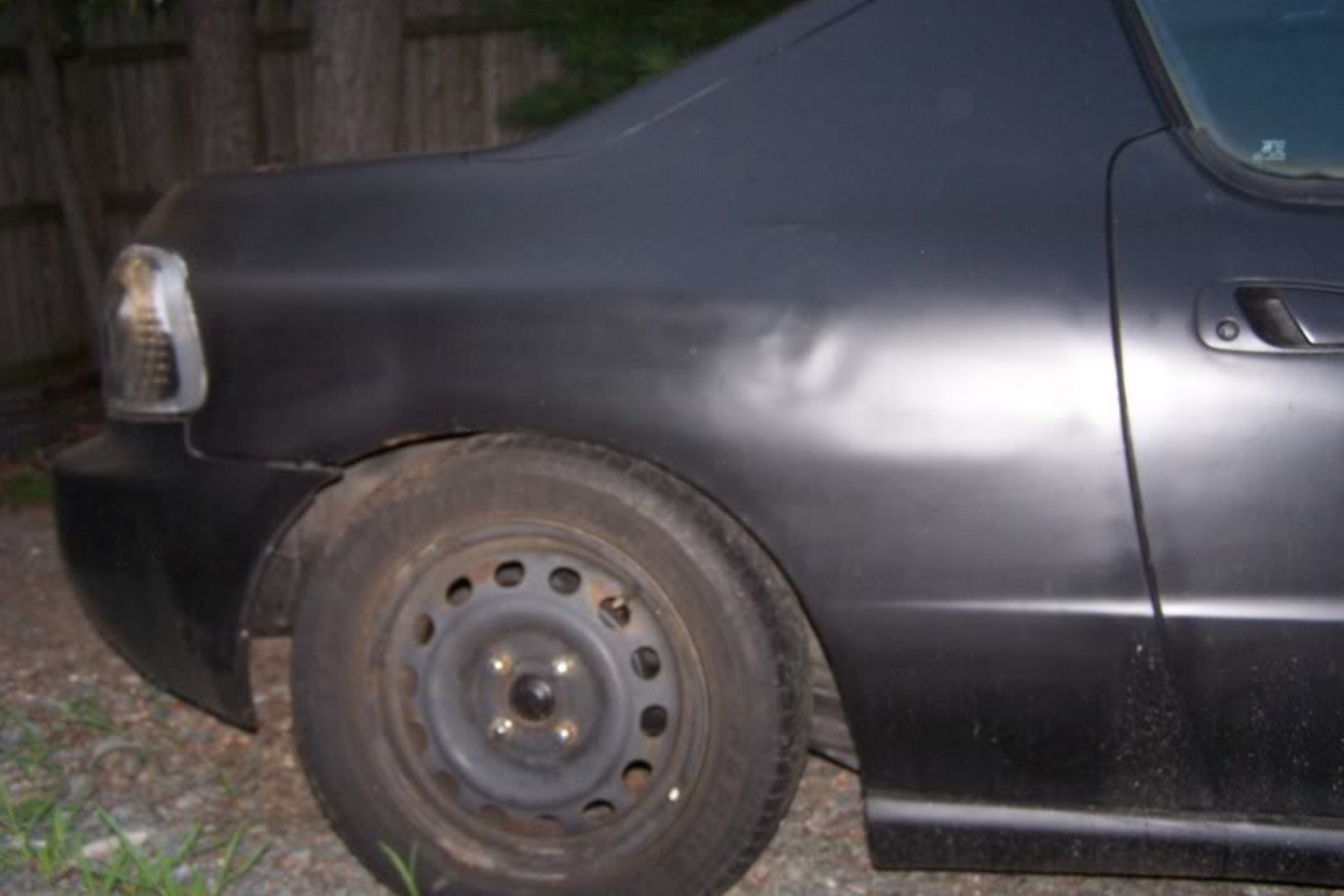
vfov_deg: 33.4
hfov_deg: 48.5
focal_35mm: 40
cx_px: 674
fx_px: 1494
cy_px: 417
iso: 140
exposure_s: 1/60
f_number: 2.8
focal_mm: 6.3
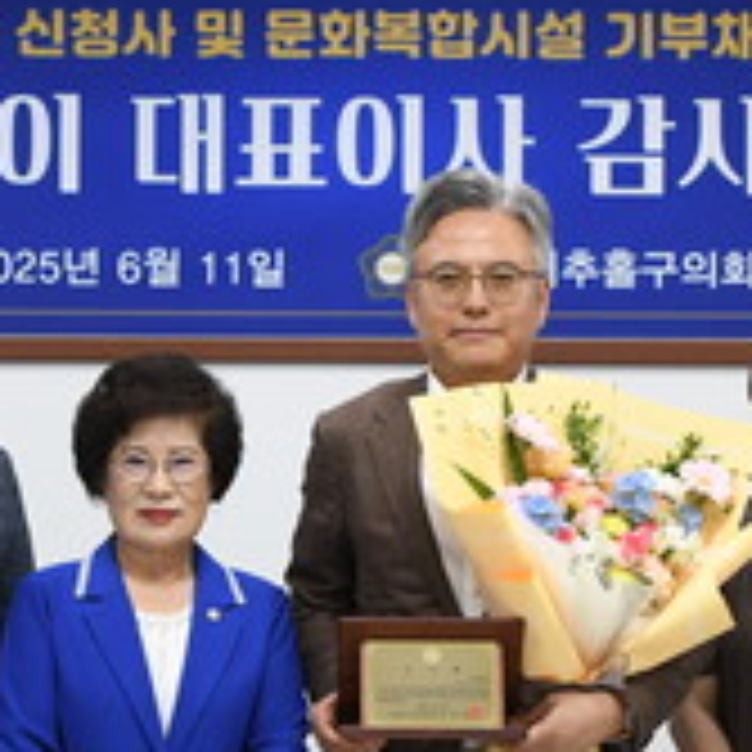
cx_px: 225
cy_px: 441
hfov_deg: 14.6
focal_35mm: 119
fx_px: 2925
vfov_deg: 14.6
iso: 1250
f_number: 4
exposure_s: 1/160
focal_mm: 26
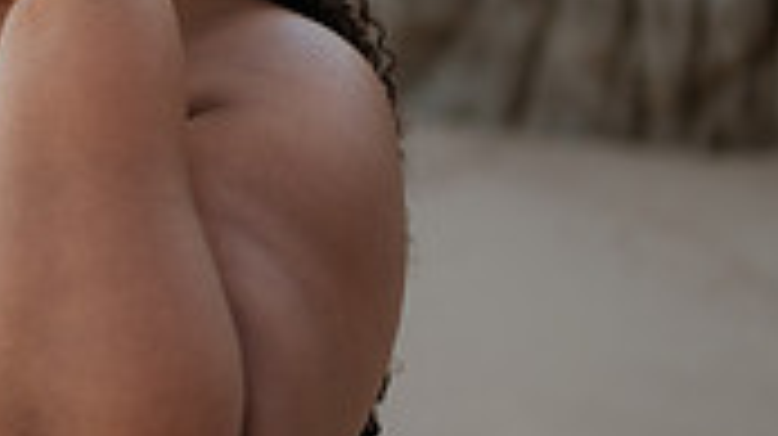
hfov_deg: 16.2
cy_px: -74
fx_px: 2535
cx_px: -337
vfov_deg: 9.7
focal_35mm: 123
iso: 100
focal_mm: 35
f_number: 1.8
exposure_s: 1/800
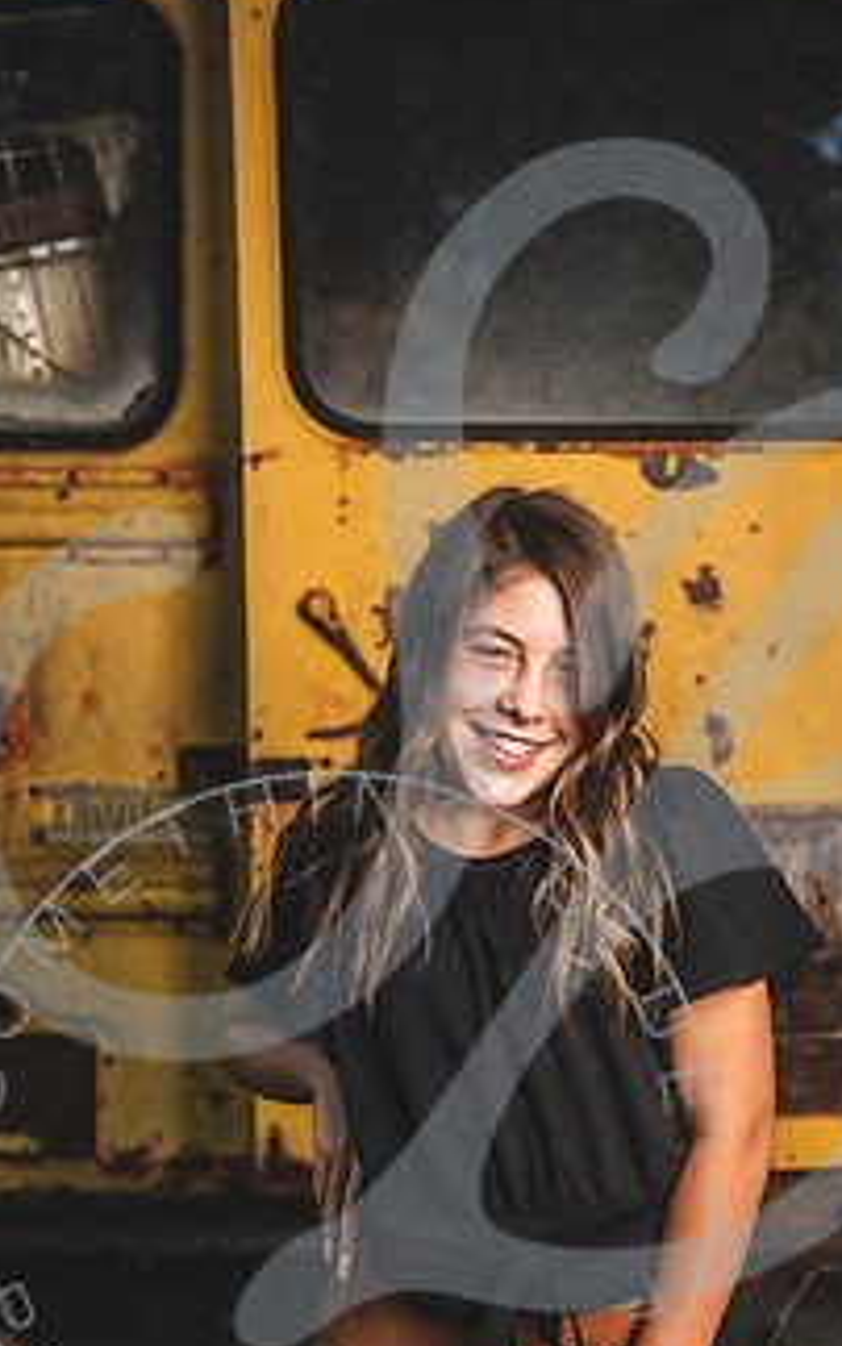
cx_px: 521
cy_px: 842
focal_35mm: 71
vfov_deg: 28.9
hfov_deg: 18.3
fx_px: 2606
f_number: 2.8
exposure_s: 1/160
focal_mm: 50
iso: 100
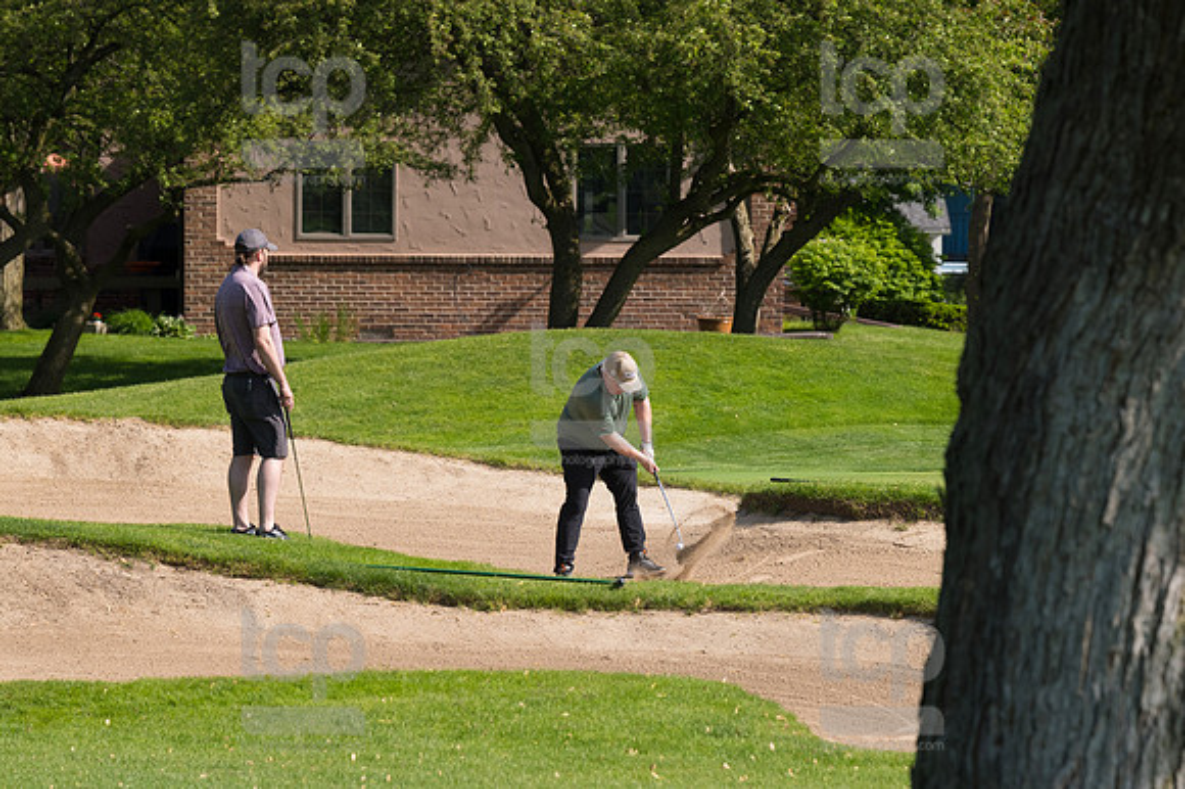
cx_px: 592
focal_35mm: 300
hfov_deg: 6.9
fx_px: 9869
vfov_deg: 4.6
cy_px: 394
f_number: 5.6
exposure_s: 1/1600
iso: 320
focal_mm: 200
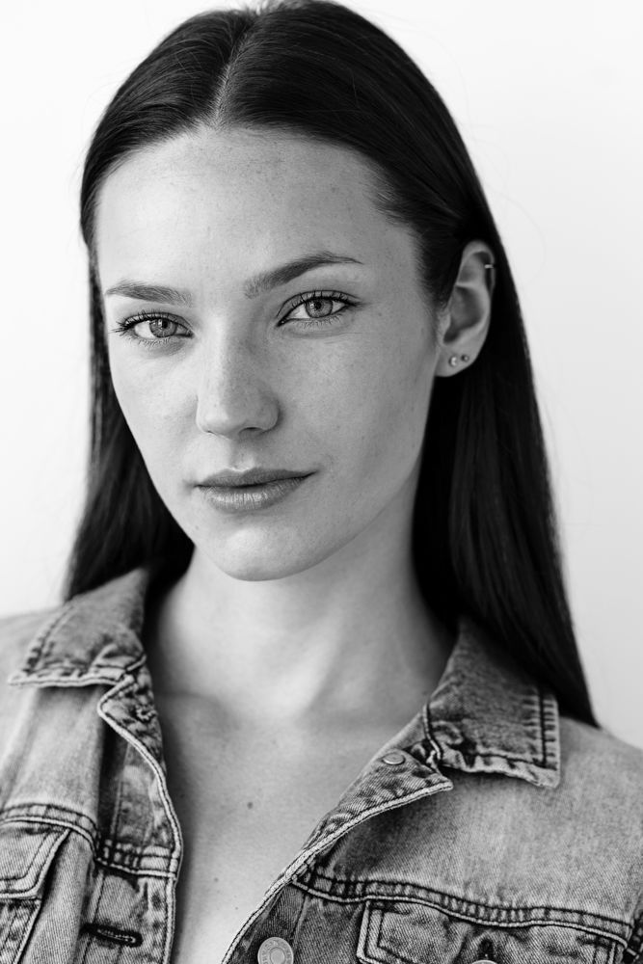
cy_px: 482
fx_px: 3615
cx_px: 322
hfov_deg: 10.2
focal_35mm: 135
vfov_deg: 15.2
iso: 320
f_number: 4
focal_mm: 135
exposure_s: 1/250
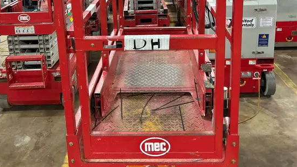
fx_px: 299
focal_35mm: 38
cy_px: -5
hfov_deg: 52.8
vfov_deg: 29.0
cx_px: 148
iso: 320
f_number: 1.5
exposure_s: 1/60
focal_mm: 5.7
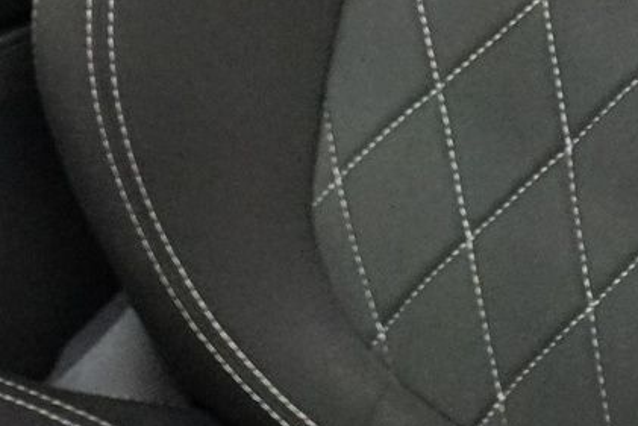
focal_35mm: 196
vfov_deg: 6.8
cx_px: 173
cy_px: -390
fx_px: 3475
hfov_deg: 10.5
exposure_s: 1/125
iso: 6400
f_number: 4
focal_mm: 33
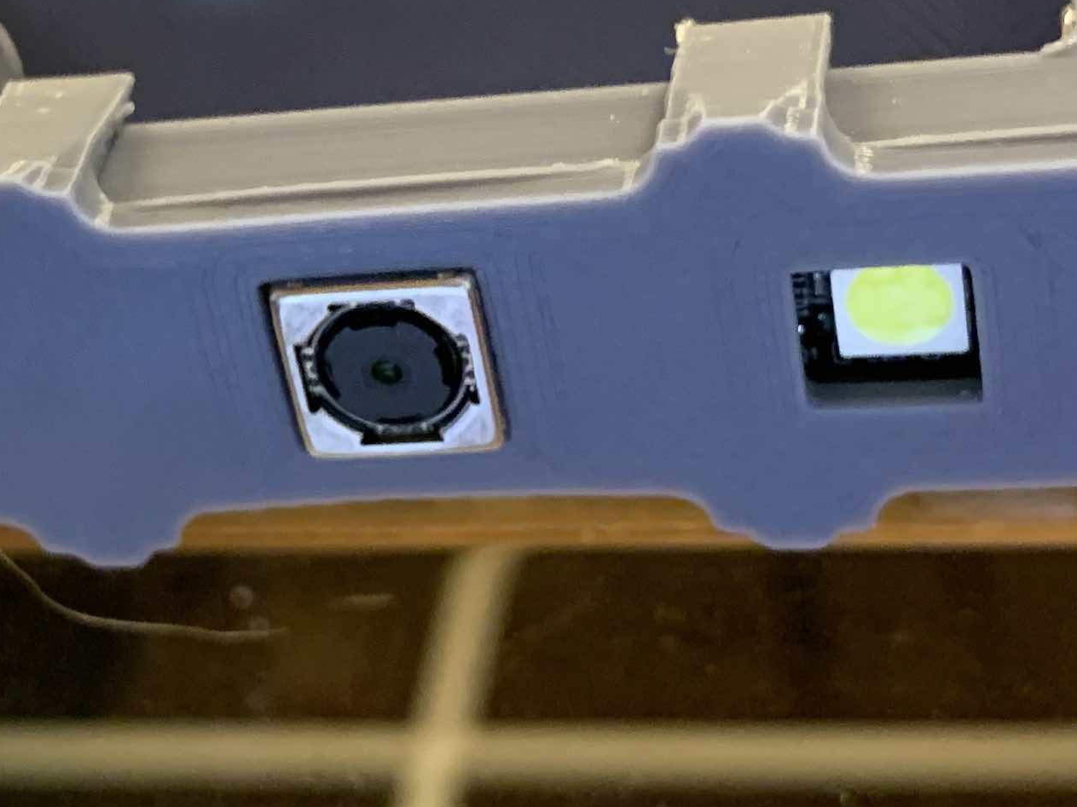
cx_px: 240
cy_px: 216
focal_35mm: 83
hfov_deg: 23.3
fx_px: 2582
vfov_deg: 17.7
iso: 500
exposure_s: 1/30
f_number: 1.8
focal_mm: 4.25
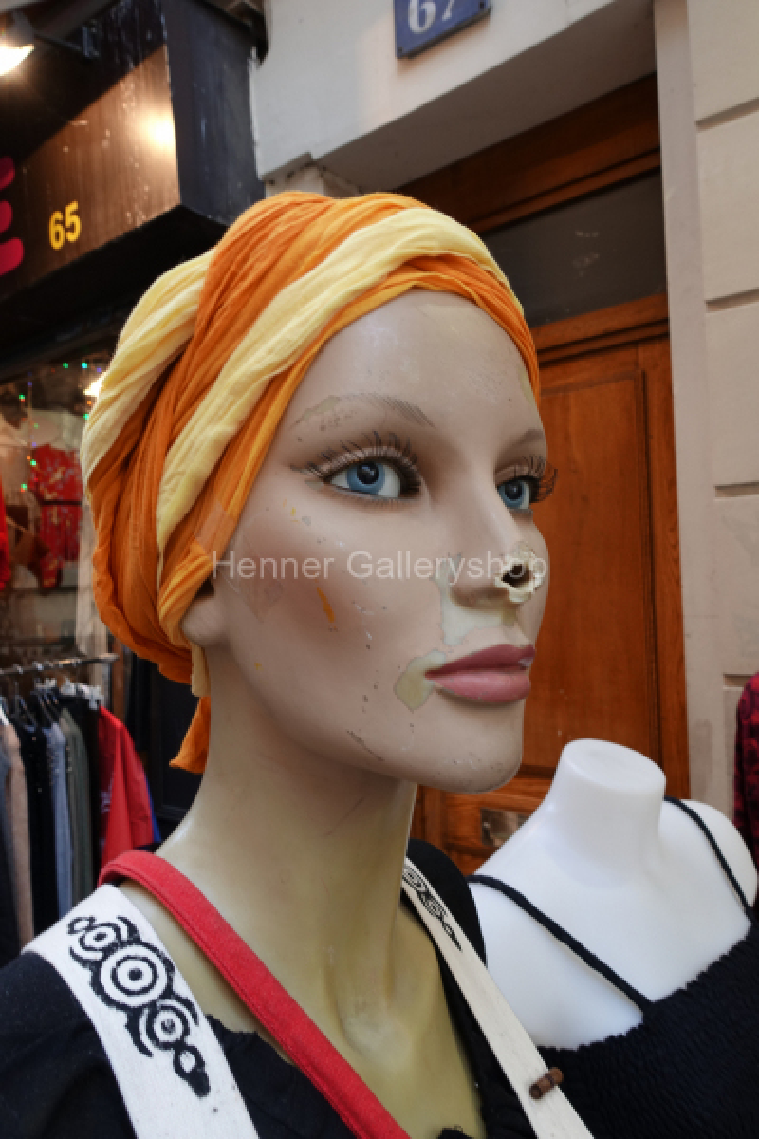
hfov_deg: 53.1
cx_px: 380
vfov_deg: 73.7
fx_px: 759
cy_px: 570
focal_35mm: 24
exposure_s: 1/50
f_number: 4.5
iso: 125
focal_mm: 8.8
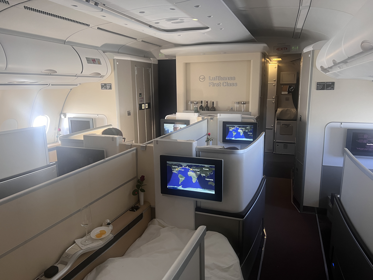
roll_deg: +0.1
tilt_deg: -10.0
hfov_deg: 67.3
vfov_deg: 53.1
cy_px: 140
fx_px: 280
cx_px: 186
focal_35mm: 26
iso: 160
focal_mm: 5.7
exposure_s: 1/50
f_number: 1.5
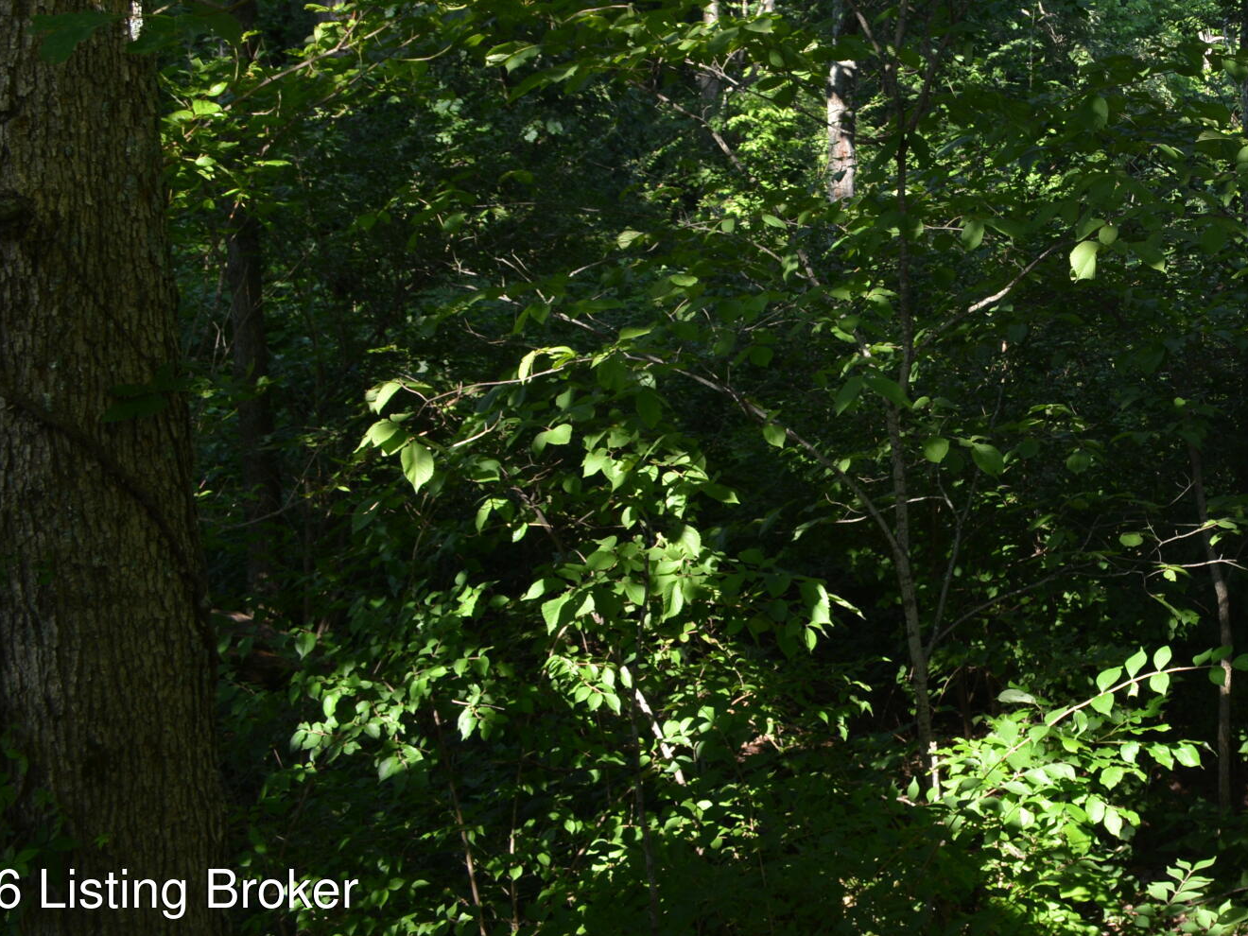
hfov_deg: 30.2
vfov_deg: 23.9
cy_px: 30
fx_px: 2127
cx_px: 1278
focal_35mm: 59
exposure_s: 1/125
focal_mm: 18
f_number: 5.6
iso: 200
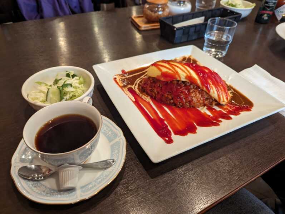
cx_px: 142
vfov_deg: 56.9
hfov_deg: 71.5
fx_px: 198
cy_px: 107
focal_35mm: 24
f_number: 1.85
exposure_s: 1/50
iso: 472
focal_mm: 6.81
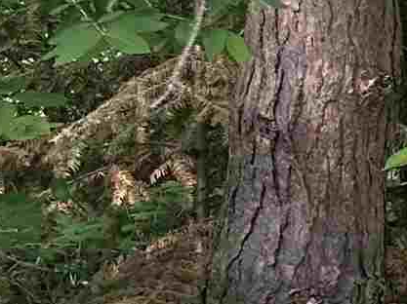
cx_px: 1478
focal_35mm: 177
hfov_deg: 8.2
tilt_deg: +4.7
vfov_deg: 8.2
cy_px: -157
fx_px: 2079
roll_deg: +1.0
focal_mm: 6.86
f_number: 1.78
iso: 64
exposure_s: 1/177
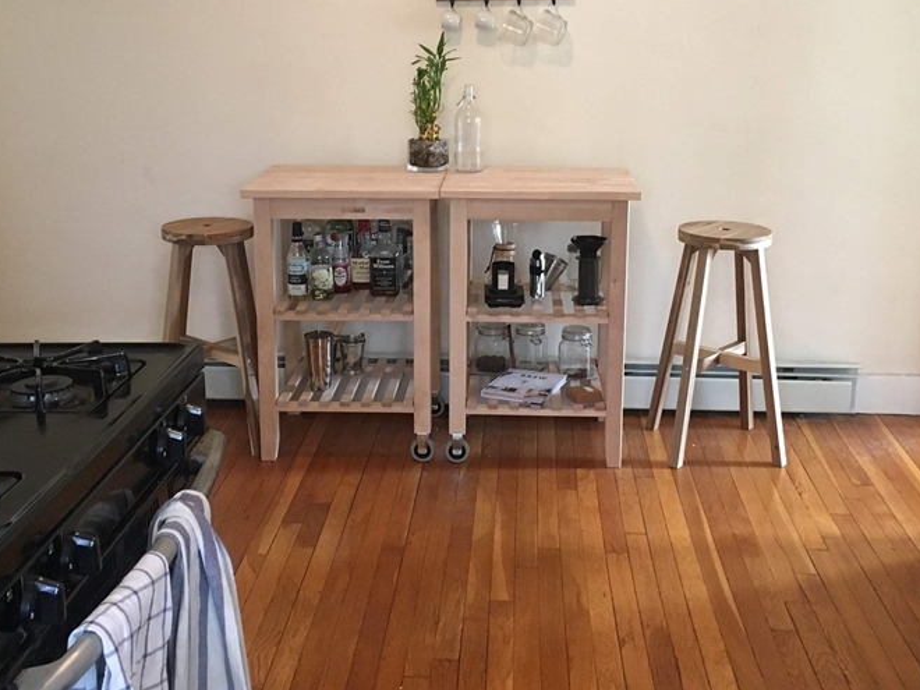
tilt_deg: -11.3
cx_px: 459
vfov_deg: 32.0
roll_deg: -0.2
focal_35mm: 45
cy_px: 245
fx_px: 1196
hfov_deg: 42.1
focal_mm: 4.15
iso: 200
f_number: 2.2
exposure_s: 1/24
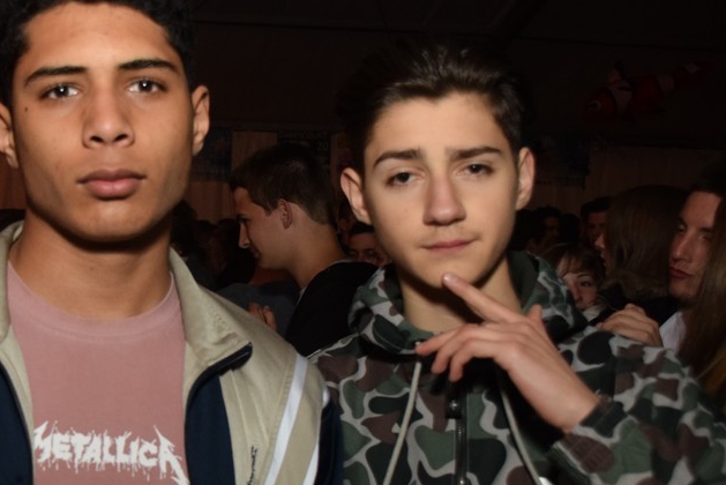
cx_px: 209
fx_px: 1069
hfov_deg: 36.9
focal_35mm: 53
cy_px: 288
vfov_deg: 25.5
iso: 1600
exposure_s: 1/60
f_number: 3.8
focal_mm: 22
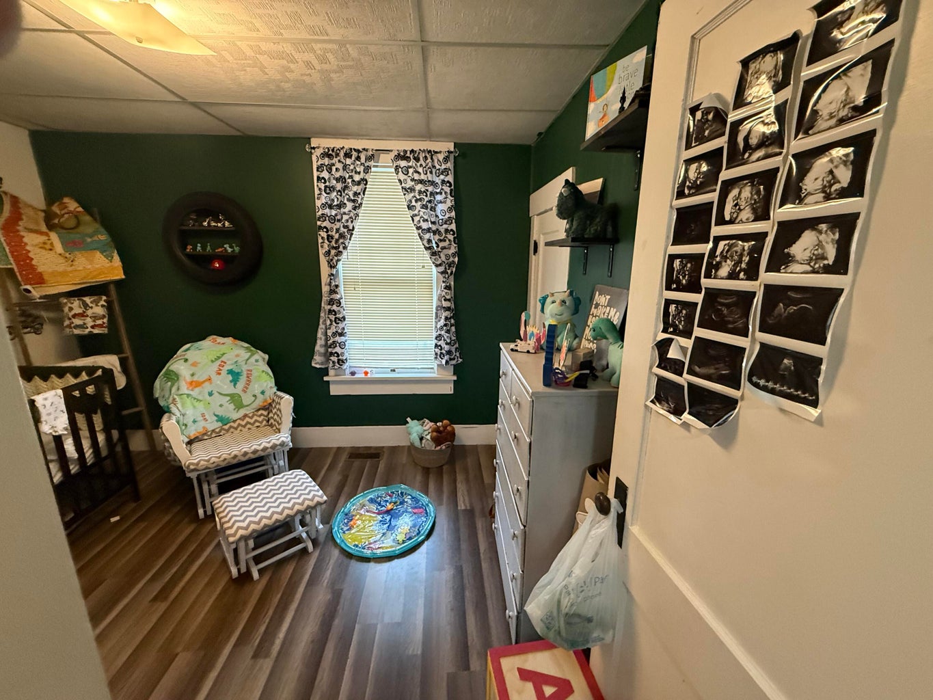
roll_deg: -0.2
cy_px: 350
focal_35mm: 14
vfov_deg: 85.7
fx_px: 377
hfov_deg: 102.1
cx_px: 466
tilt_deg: -12.8
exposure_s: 1/120
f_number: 2.2
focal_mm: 2.22
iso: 640
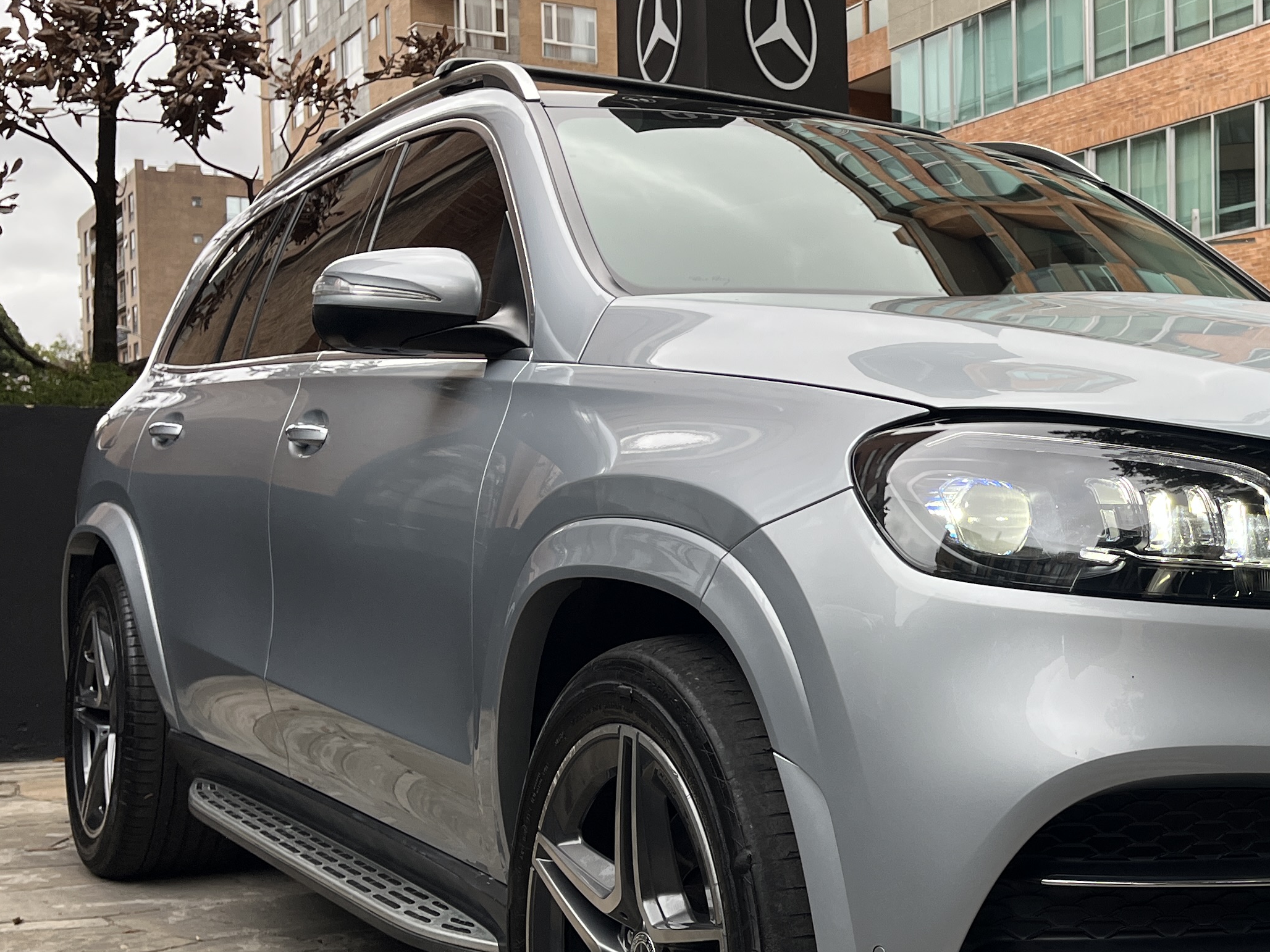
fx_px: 1871
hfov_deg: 35.5
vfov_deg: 28.5
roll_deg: +1.1
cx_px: 1119
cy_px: 559
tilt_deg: -1.6
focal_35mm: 51
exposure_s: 1/306
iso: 50
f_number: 1.6
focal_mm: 5.1
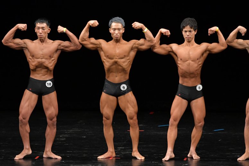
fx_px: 1970
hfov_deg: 7.2
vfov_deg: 4.8
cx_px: 124
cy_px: 83
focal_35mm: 285
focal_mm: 190
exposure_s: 1/400
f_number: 5.6
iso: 2500
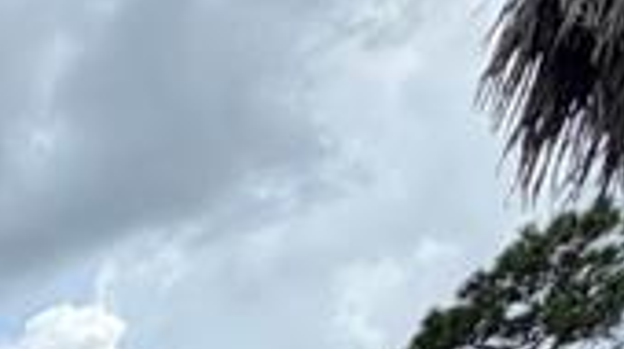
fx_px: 1520
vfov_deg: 9.7
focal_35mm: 92
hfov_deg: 15.7
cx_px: -767
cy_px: 1080
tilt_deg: -6.3
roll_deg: +2.3
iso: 32
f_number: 2.2
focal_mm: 2.22
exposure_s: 1/770
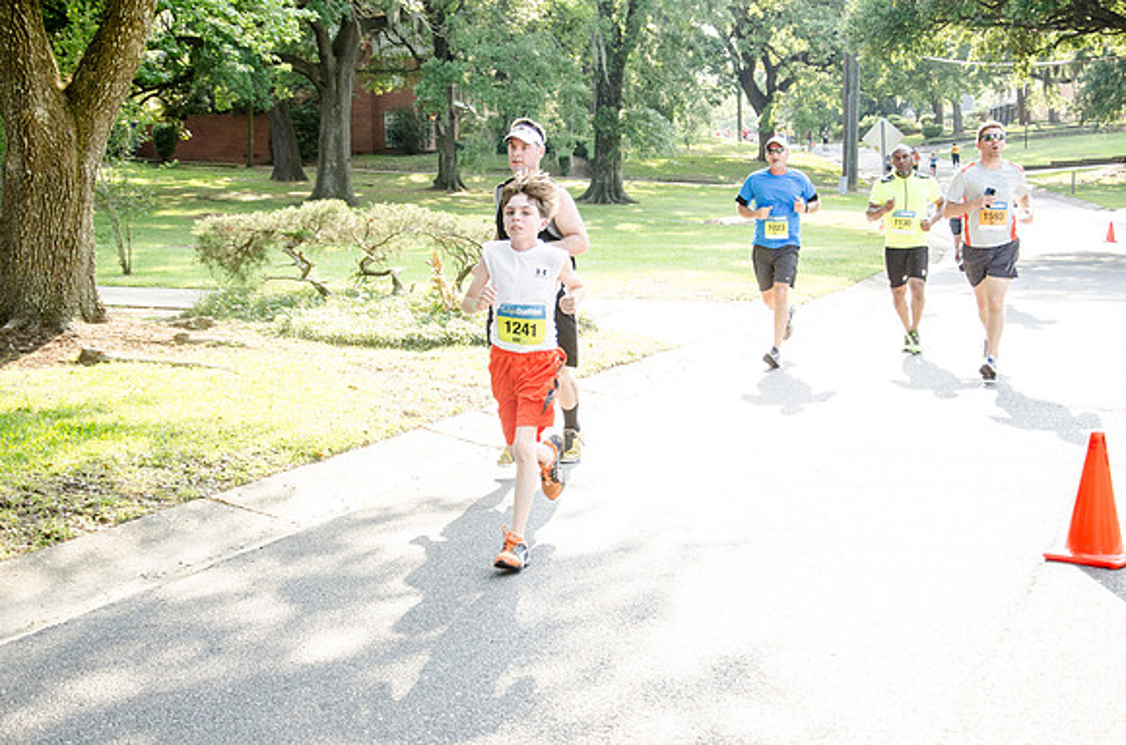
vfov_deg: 25.6
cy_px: 372
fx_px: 1638
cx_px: 563
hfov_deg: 37.9
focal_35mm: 52
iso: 800
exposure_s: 1/400
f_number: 5
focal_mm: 35
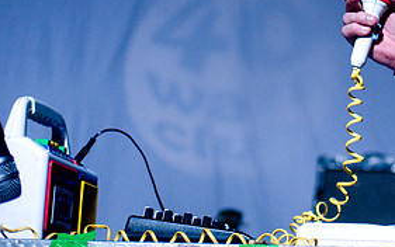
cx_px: 337
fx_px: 1626
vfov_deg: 8.7
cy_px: 16
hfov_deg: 13.7
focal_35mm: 151
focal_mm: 48
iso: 1600
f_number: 2.8
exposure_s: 1/40
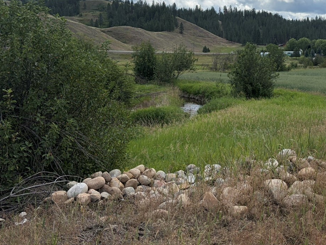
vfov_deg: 31.9
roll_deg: +0.6
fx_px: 424
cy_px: 80
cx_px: 227
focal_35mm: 45
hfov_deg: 41.3
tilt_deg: -2.7
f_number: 1.6
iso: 50
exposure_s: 1/4329
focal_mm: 5.96
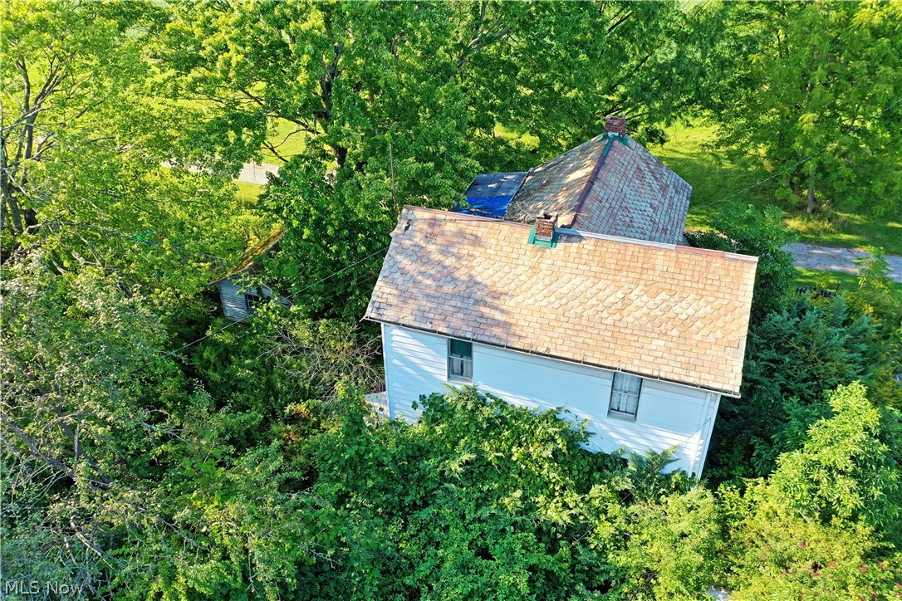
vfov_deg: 46.4
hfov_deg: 65.5
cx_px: 451
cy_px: 300
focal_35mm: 28
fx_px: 702
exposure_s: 1/120
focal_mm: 10.26
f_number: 4.5
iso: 100
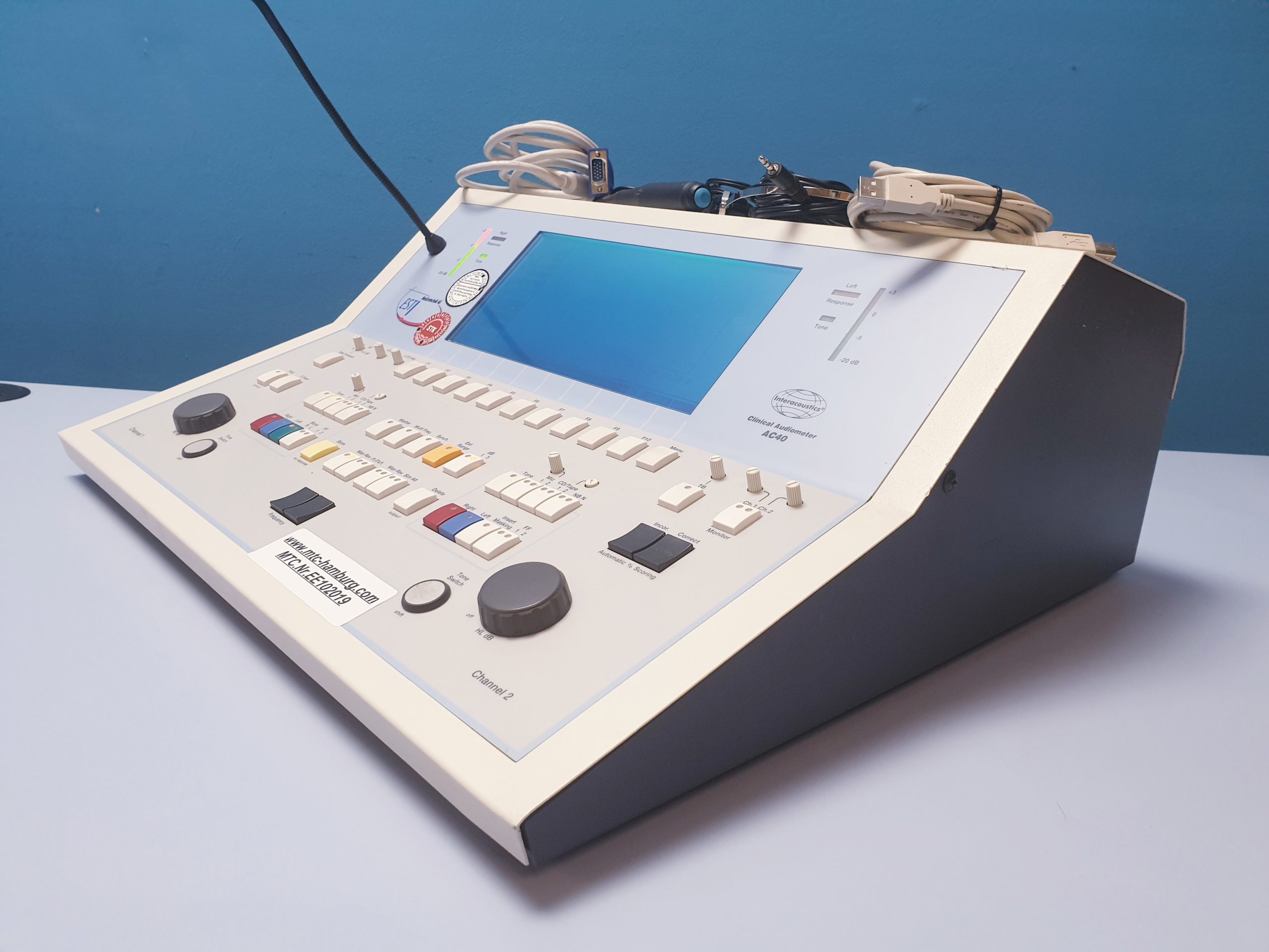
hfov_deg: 67.3
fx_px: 953
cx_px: 634
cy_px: 476
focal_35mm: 26
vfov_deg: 53.1
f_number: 2.4
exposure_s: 1/50
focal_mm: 4.3
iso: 160
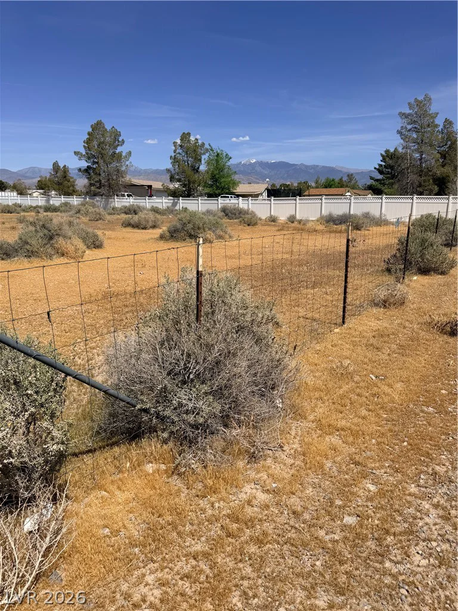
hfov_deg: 56.8
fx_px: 423
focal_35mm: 24
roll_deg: -0.1
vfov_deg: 71.6
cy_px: 306
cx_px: 229
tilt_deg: -13.8
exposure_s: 1/9091
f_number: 1.78
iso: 80
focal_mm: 6.76
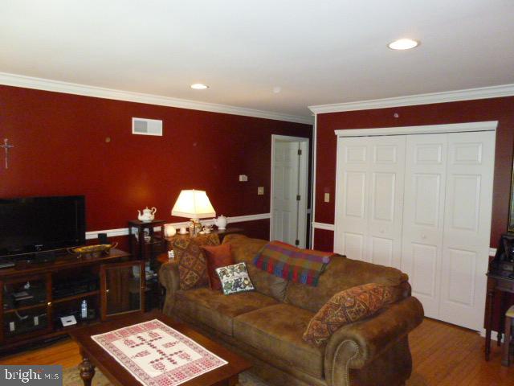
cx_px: 257
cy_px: 193
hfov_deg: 69.4
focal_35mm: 25
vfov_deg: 54.9
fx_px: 371
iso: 640
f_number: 3.1
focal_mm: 4.5
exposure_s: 1/60
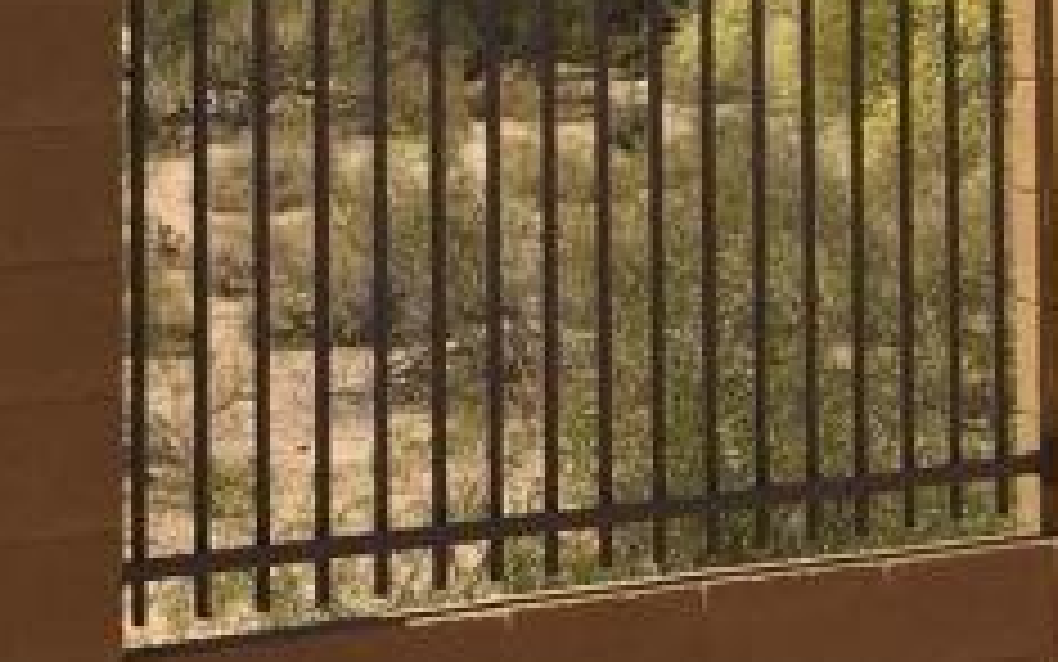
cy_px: -207
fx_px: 3865
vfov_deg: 9.6
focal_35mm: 134
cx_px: 536
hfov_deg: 15.6
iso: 32
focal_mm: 4.15
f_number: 2.2
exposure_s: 1/2639
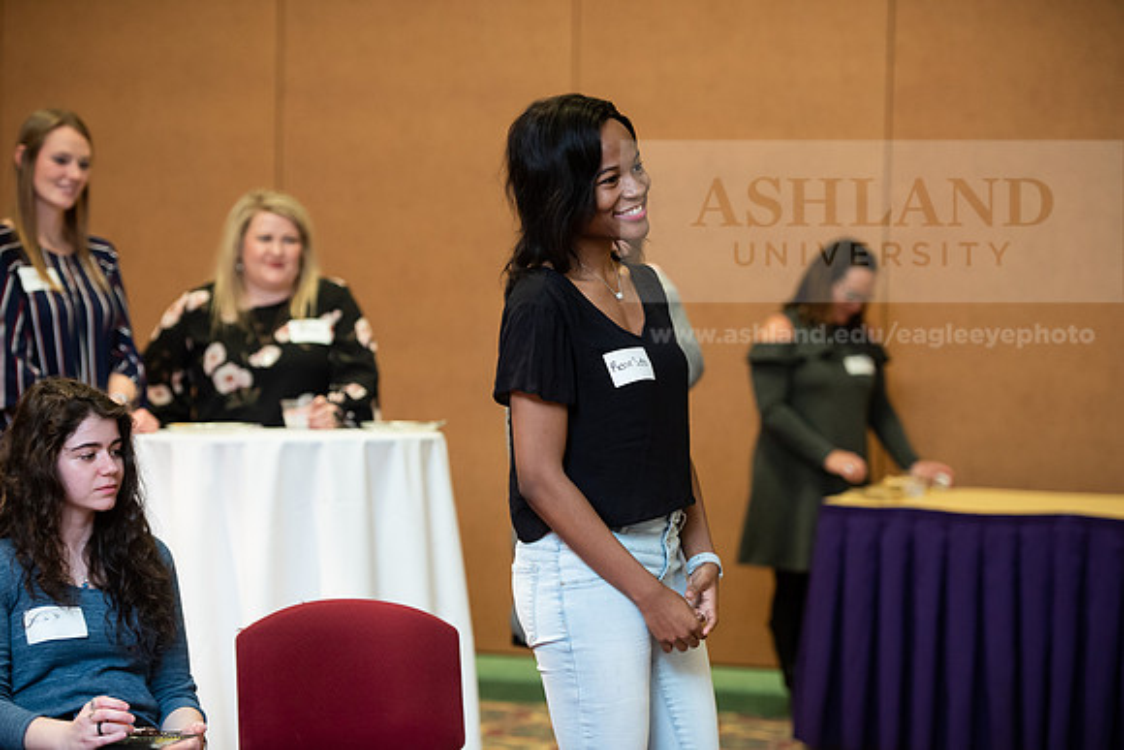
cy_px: 375
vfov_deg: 13.0
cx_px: 562
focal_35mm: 105
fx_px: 3279
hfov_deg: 19.5
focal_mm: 105
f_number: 2.8
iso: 2000
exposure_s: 1/200
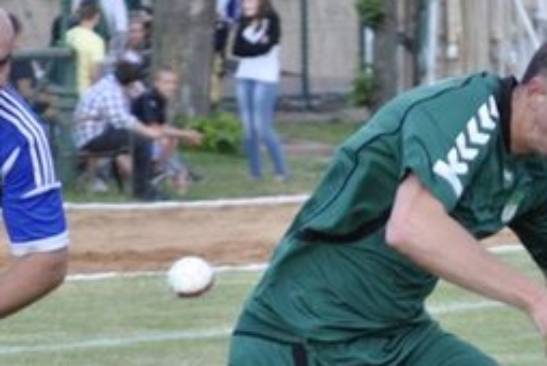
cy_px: 371
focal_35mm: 517
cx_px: 321
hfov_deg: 4.0
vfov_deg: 2.7
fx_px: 7869
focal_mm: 135
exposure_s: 1/500
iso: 360
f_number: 5
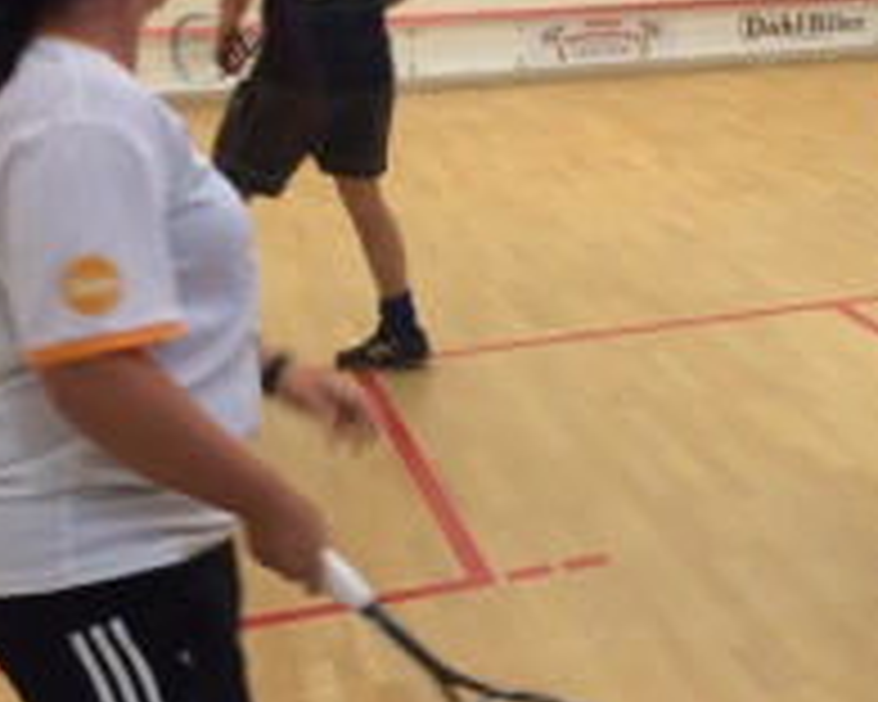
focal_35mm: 65
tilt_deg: -11.3
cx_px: 765
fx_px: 1689
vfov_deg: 23.1
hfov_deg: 28.2
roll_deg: -0.1
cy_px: 135
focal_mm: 4.15
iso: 80
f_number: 2.2
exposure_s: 1/30
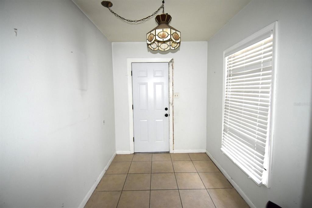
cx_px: 156
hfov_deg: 100.4
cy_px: 104
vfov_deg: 77.3
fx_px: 130
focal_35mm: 15
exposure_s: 1/60
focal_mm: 10
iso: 800
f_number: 4.5
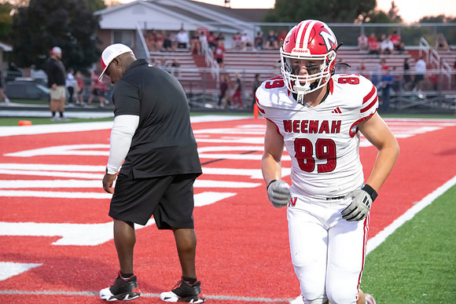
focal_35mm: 135
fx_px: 1710
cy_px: 152
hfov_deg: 15.2
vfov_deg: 10.2
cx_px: 228
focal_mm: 135
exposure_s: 1/250
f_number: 7.1
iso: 10000
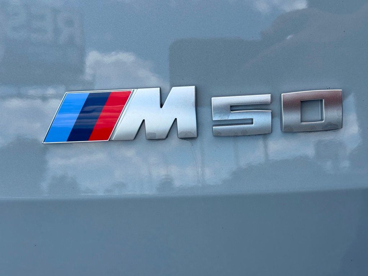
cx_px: 184
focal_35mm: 48
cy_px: 138
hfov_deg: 39.7
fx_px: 510
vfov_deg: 30.3
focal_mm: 6.76
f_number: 1.78
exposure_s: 1/1795
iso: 64
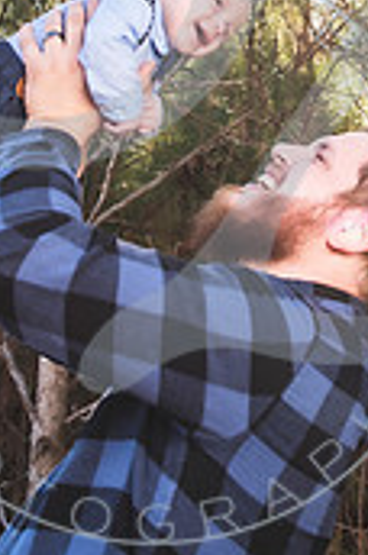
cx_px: 300
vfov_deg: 25.4
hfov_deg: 17.7
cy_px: 0
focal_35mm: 76
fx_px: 1170
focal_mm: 29
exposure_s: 1/250
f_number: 4
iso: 100
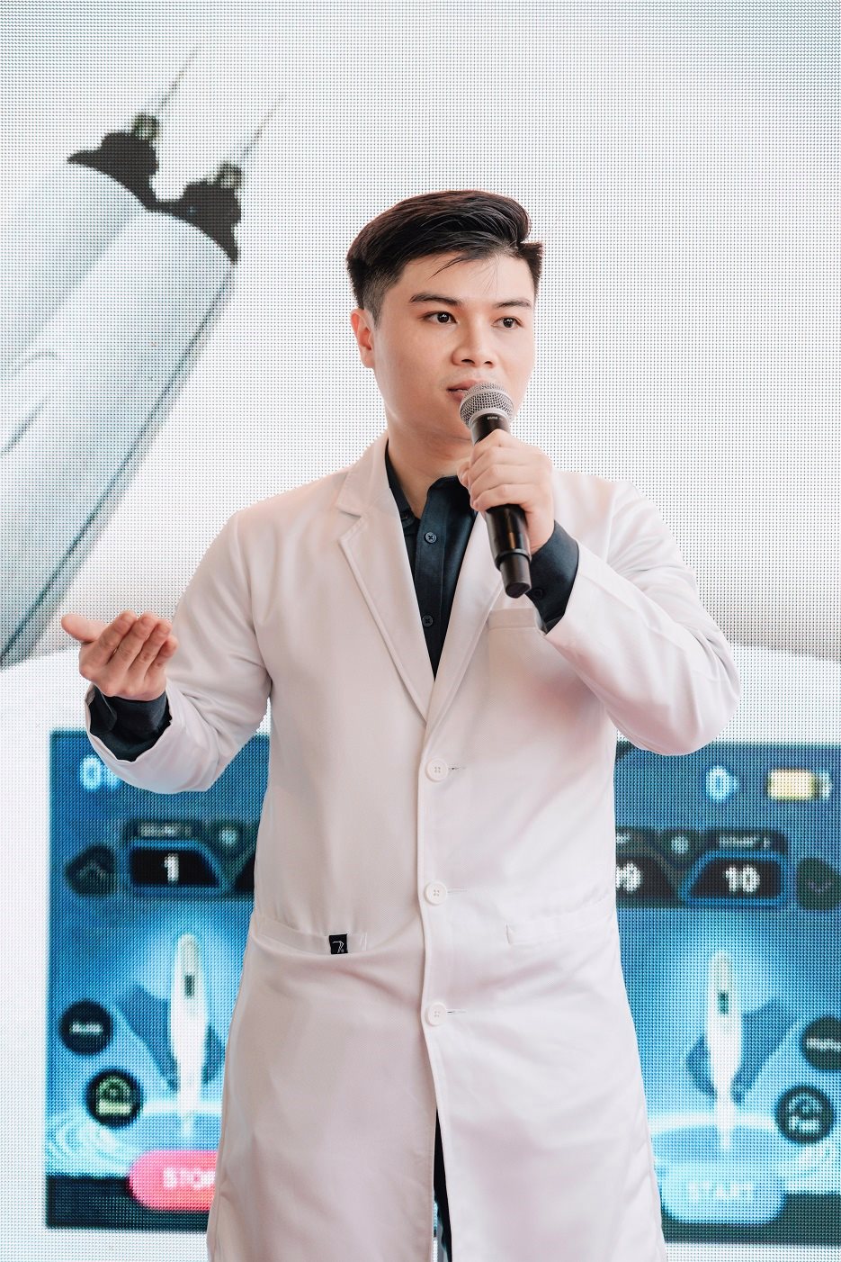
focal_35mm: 70
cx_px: 420
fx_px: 2452
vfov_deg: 28.8
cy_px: 631
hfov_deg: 19.5
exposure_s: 1/200
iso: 1250
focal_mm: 70
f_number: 3.2
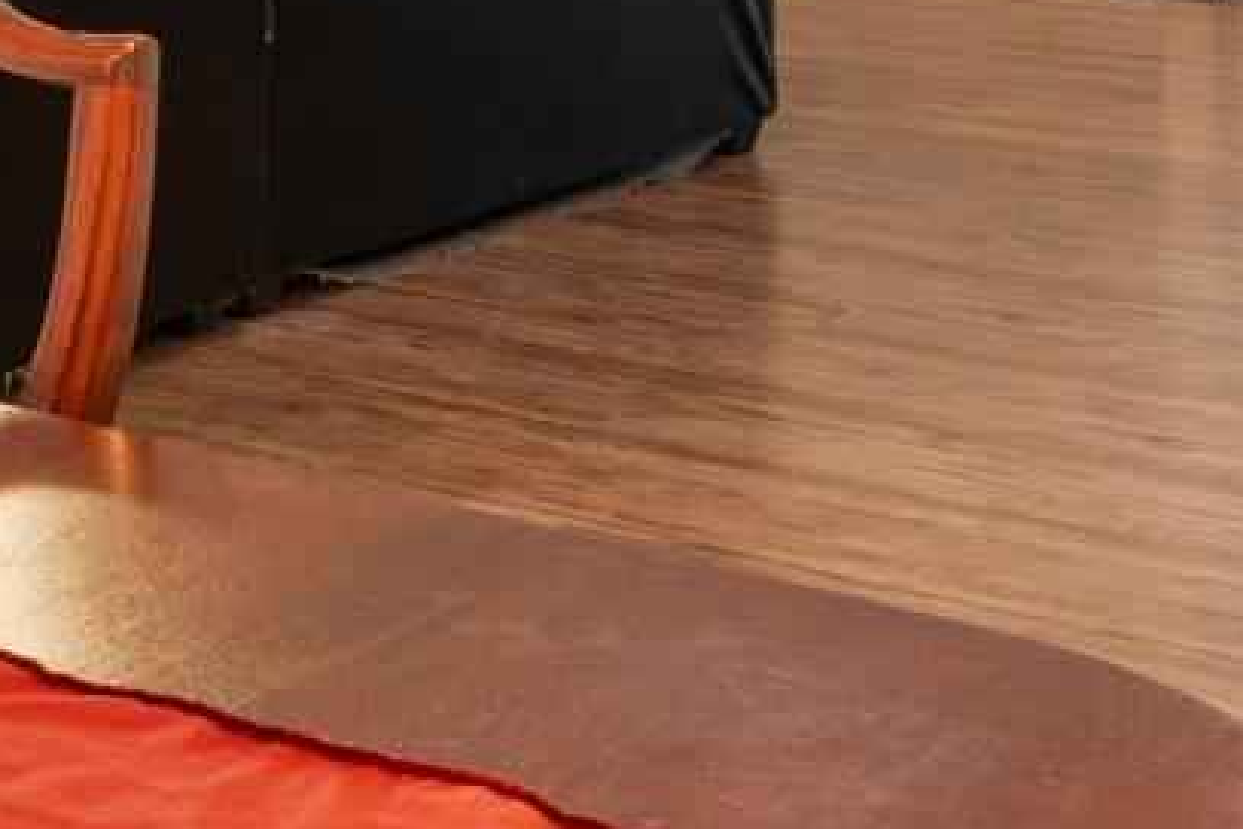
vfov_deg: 12.6
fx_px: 3489
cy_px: -527
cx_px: -1225
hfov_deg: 15.9
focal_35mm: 101
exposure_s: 1/2
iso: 250
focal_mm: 11
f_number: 9
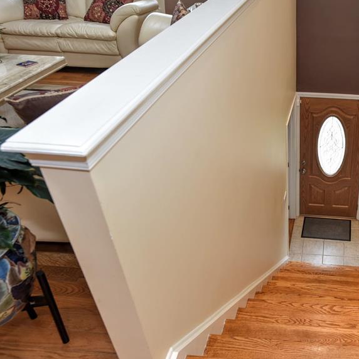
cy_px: 182
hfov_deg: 43.8
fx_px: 411
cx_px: 311
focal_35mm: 35
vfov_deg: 47.2
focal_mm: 23
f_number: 4.5
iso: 800
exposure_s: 1/80
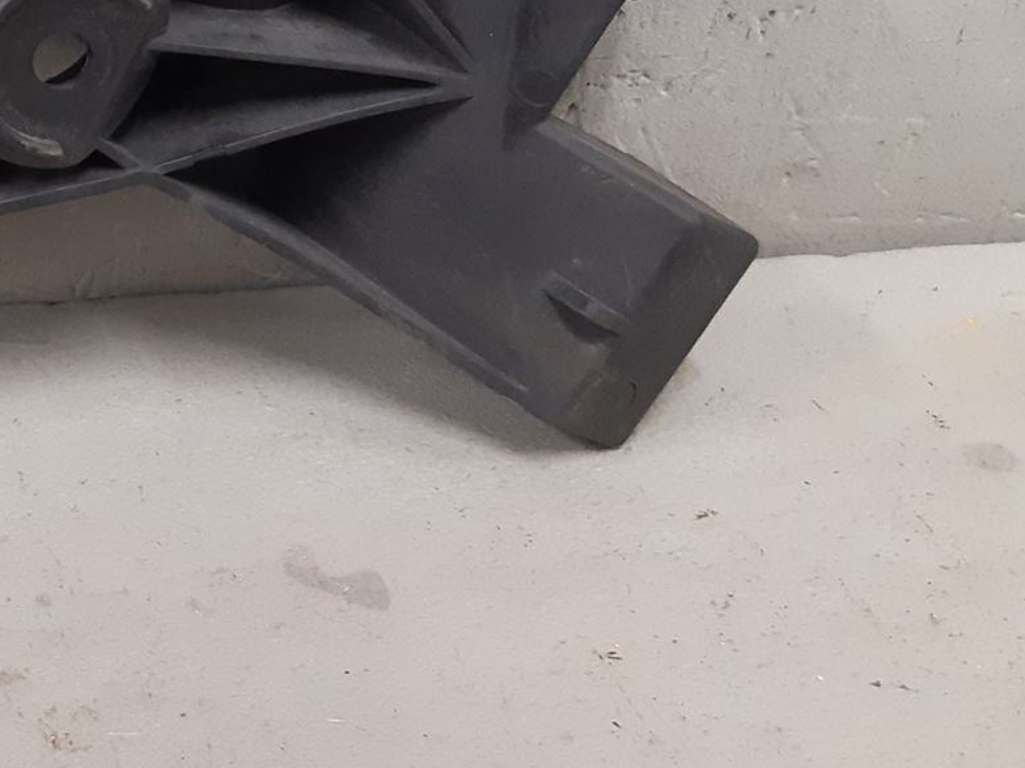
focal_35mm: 68
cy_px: 101
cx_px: -270
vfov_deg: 21.2
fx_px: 2013
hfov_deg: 25.1
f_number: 1.7
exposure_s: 1/50
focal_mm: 3.93
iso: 250
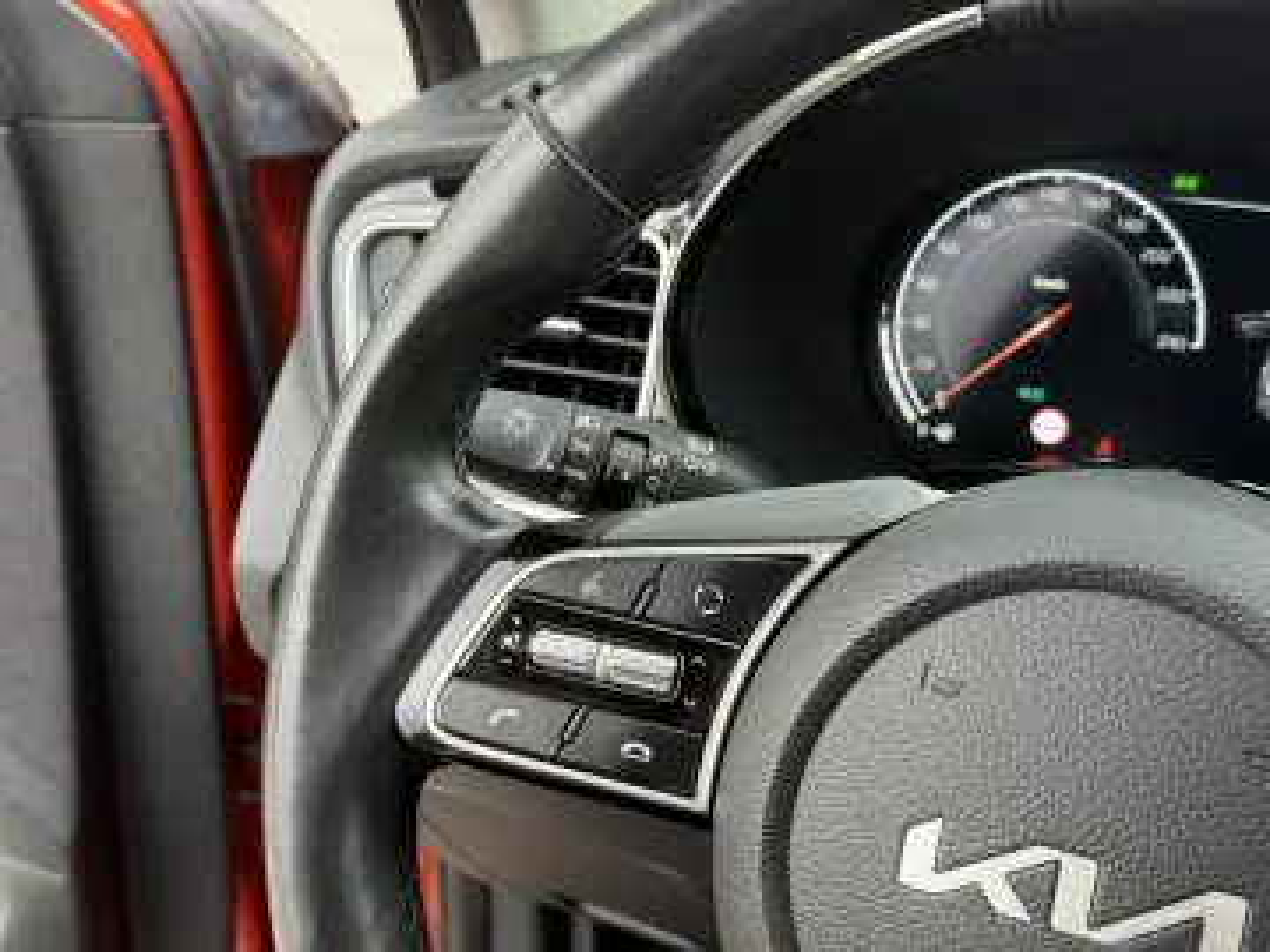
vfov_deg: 30.3
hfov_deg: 39.7
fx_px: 1761
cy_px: 476
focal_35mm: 48
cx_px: 635
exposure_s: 1/215
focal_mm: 6.76
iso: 80
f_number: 1.78
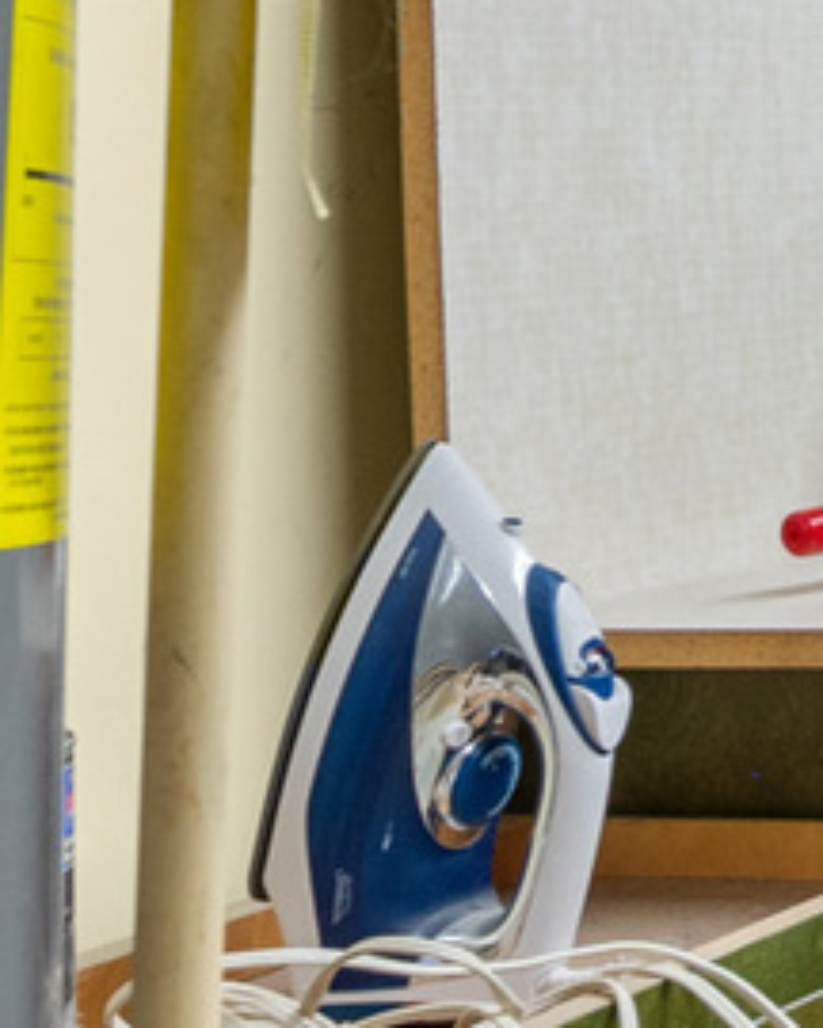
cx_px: 2458
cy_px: 86
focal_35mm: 125
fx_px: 3792
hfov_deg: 9.6
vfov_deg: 15.3
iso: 500
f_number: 8
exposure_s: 2
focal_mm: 17.5
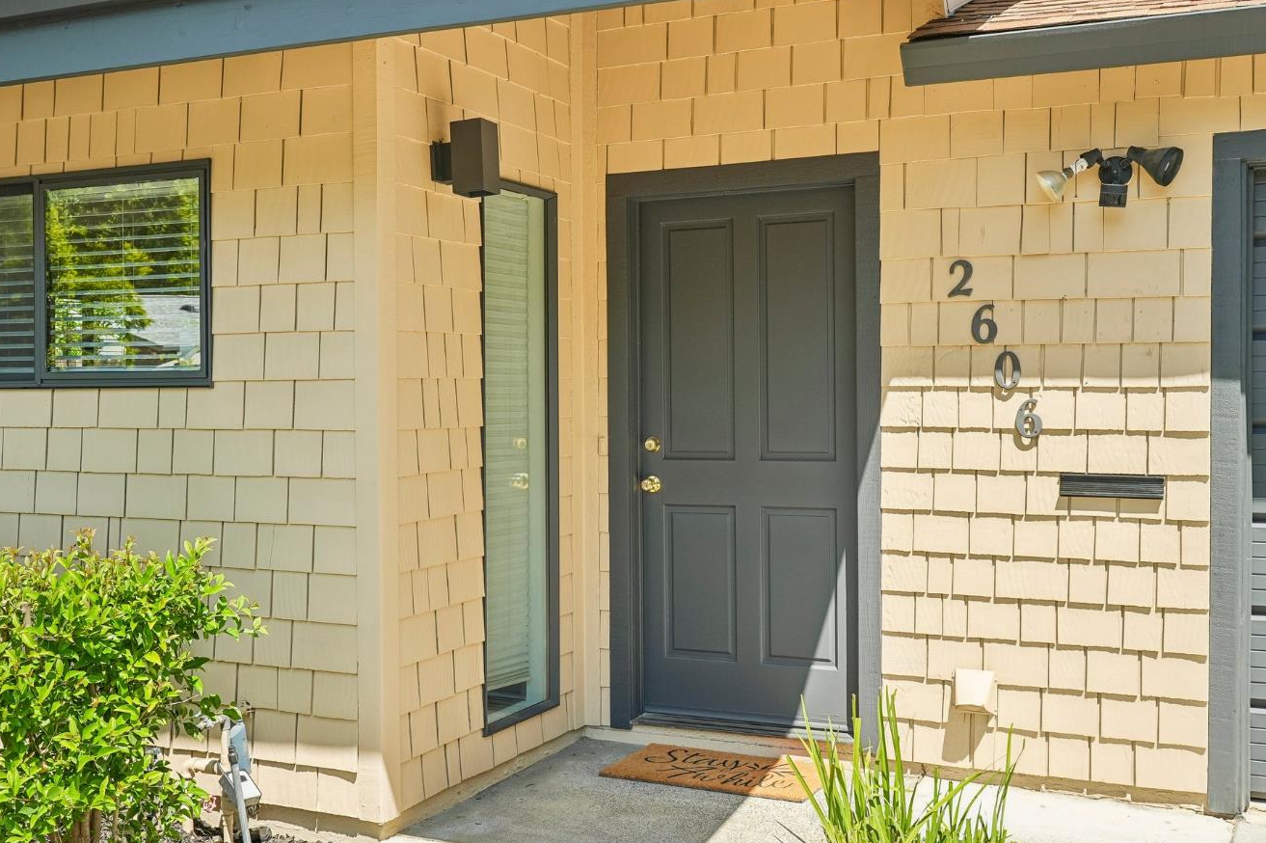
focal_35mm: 40
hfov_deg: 48.4
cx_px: 572
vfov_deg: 33.4
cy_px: 411
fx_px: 1406
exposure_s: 1/160
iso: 400
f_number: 8
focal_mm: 35
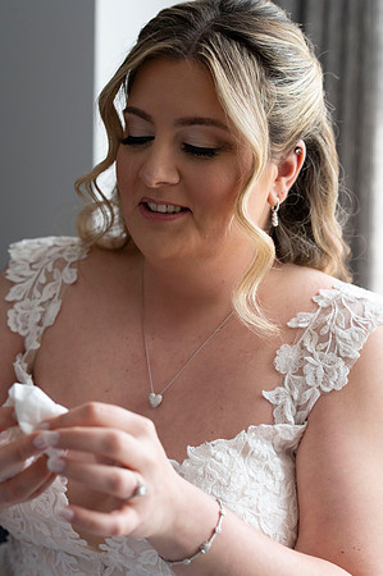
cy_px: 288
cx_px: 192
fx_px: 1359
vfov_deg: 23.9
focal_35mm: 85
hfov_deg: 16.0
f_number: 4
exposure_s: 1/800
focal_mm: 85
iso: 1600
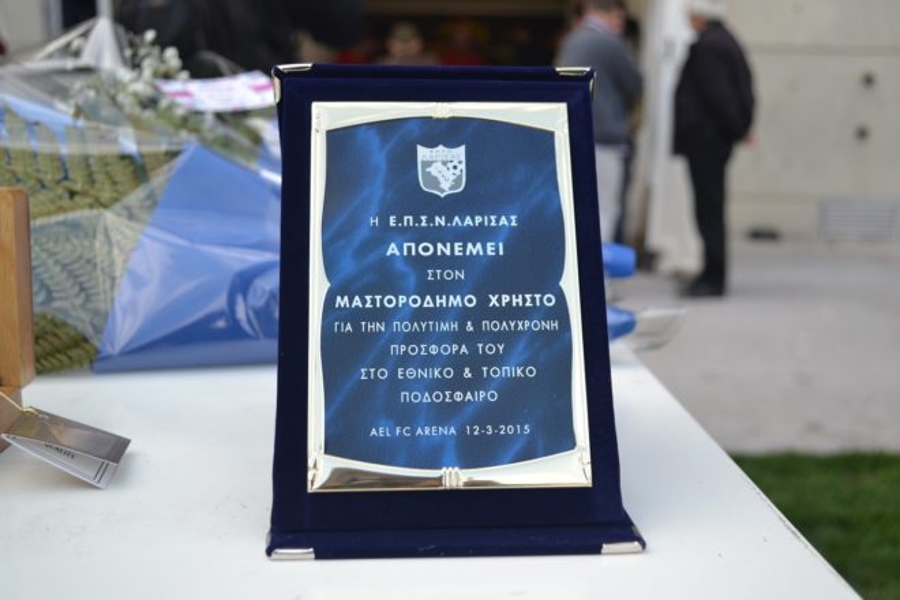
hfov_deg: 49.6
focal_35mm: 39
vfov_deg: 34.2
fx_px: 975
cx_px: 450
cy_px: 300
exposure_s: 1/640
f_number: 4.2
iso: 400
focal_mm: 26
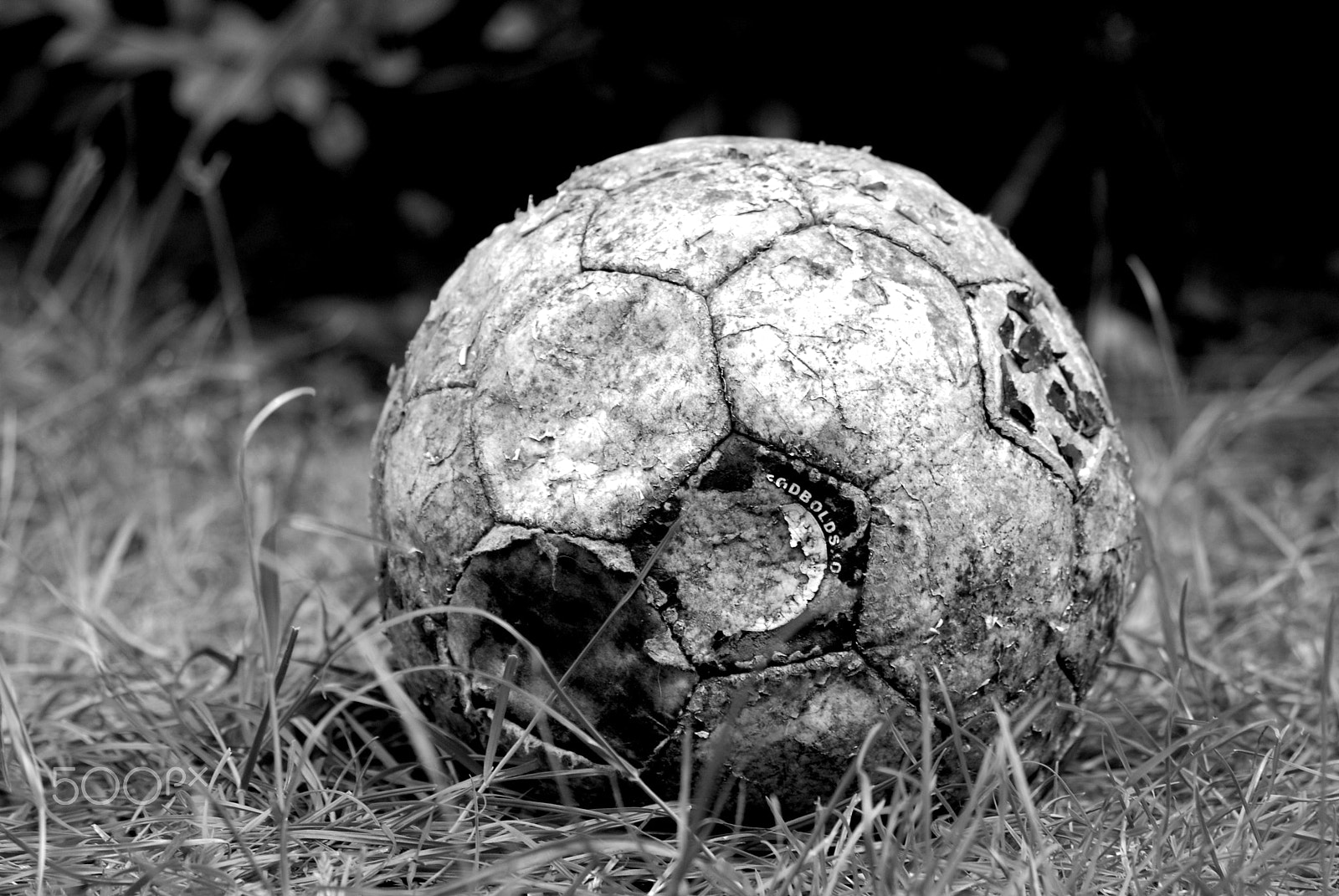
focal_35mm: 345
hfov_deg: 6.0
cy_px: 448
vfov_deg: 4.0
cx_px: 670
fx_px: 12847
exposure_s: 1/125
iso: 320
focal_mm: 230
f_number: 5.6
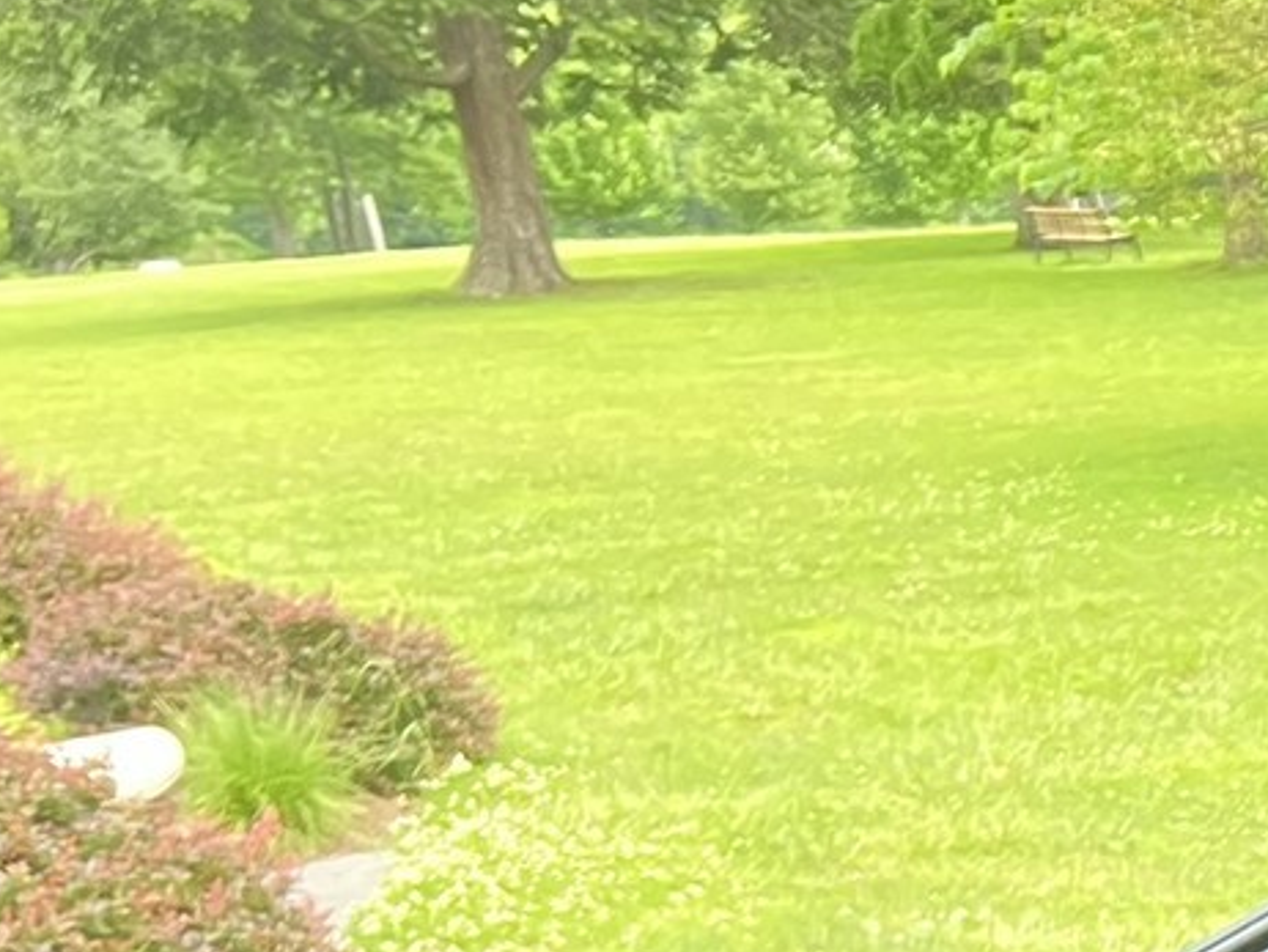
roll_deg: +2.4
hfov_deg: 18.1
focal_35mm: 90
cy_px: 1383
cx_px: 2152
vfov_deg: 15.3
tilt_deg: -23.1
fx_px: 3298
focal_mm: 5.7
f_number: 1.5
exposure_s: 1/60
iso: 500
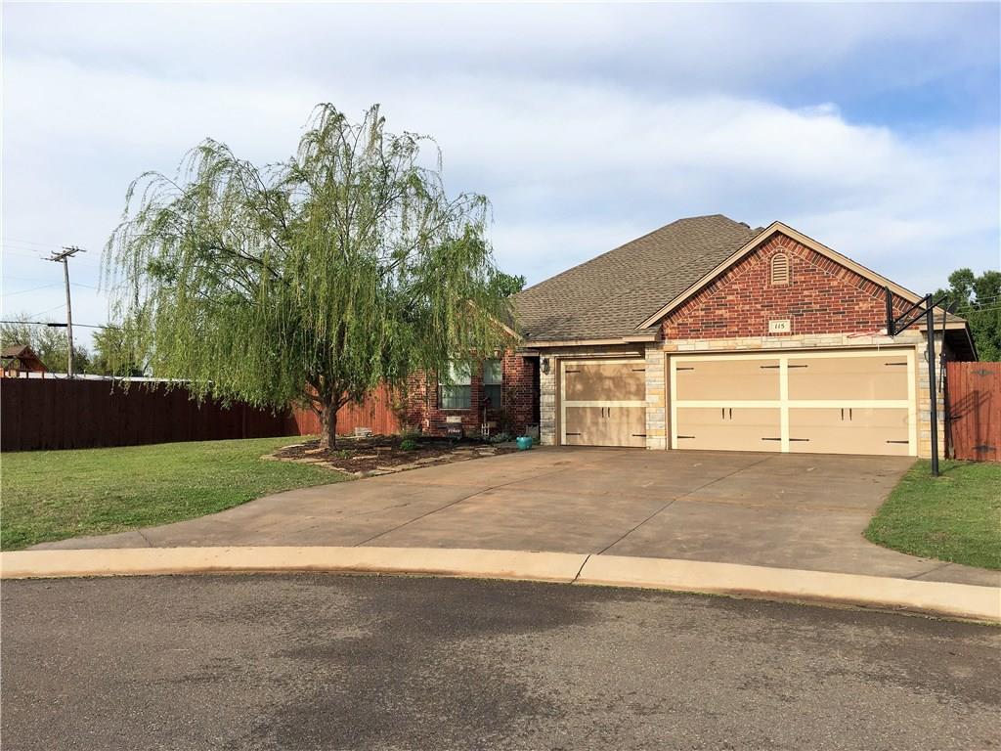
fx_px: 839
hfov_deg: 61.7
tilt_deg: +2.6
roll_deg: -0.1
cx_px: 500
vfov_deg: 48.2
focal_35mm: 29
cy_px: 376
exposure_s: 1/1148
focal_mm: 4.15
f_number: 2.2
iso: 25
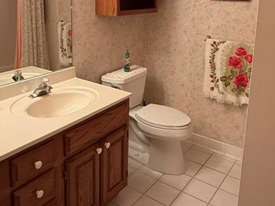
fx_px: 294
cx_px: 127
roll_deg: -0.3
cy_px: 41
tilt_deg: -9.4
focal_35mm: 37
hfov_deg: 50.1
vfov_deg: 37.3
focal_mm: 2.22
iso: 320
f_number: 2.2
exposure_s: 1/60
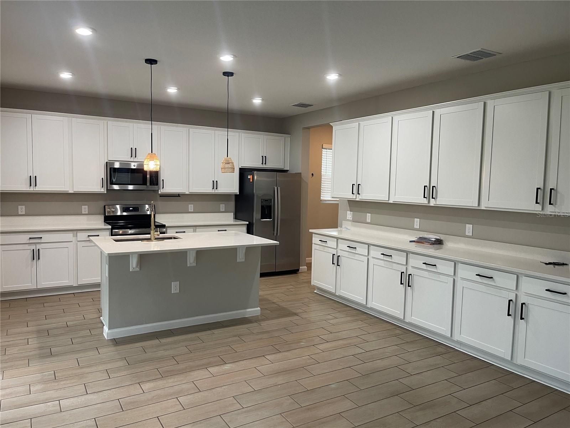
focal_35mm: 25
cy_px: 214
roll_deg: -1.4
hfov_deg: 69.4
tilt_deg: -5.5
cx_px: 285
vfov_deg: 54.9
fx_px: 412
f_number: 1.6
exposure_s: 1/60
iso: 80
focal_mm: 5.1
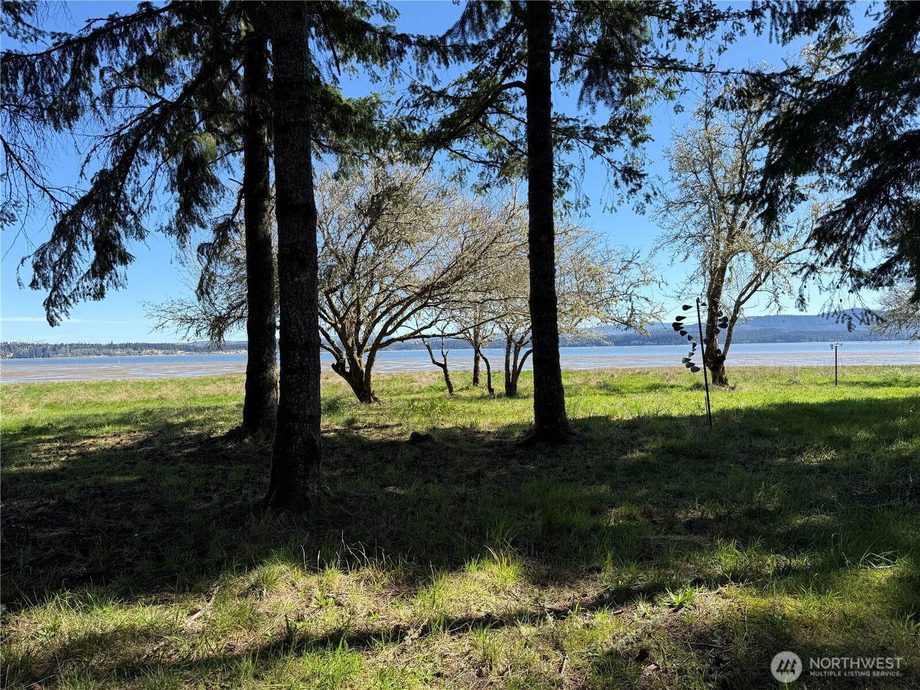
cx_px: 460
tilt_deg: +0.3
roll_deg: +0.9
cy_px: 345
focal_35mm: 24
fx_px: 638
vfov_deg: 56.8
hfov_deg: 71.6
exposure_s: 1/2169
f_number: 1.78
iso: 80
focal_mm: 6.76
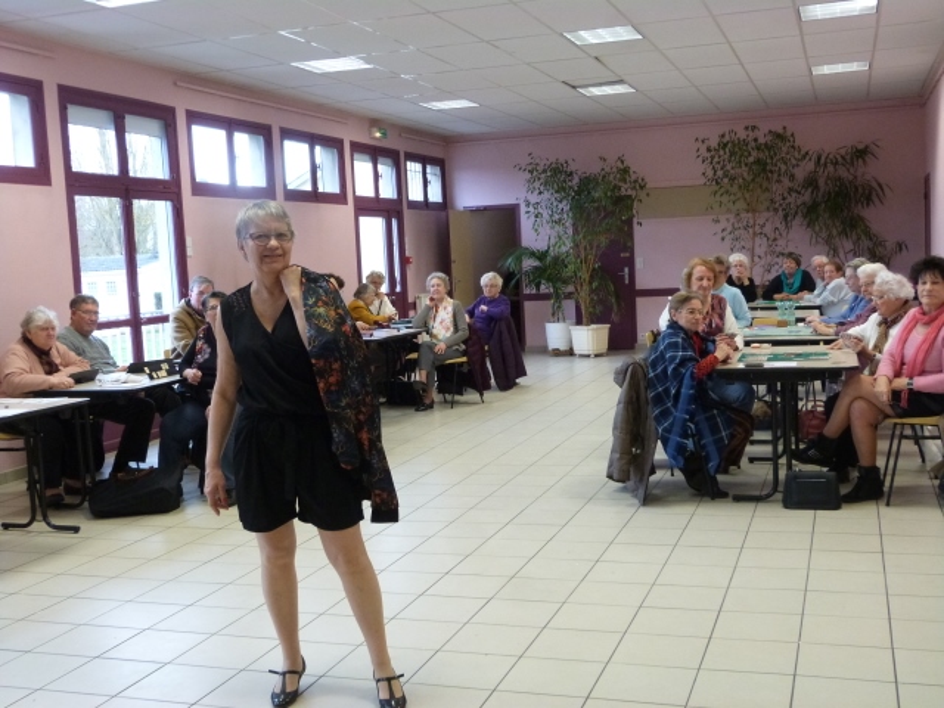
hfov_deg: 46.8
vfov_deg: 36.0
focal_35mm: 40
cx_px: 472
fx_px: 1091
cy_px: 354
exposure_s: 1/40
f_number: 3.1
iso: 400
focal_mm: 7
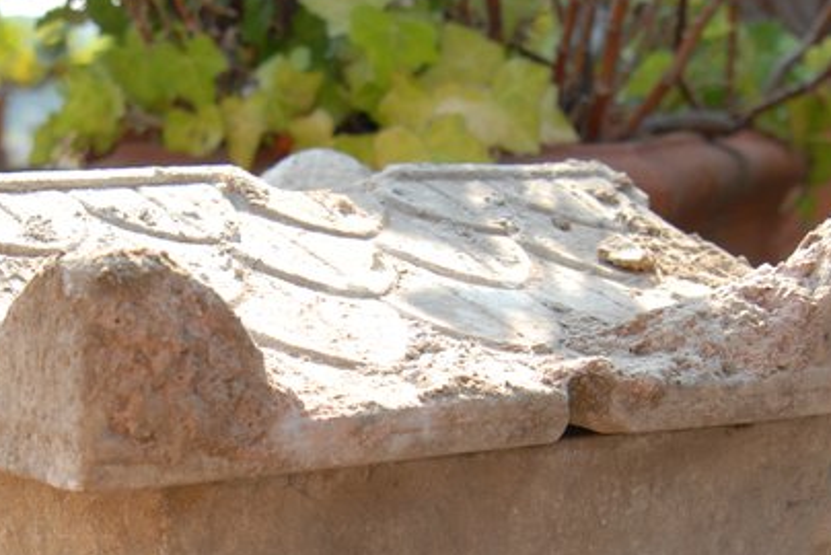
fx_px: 2402
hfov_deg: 19.6
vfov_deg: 13.0
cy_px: 562
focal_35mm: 104
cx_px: 276
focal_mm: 28
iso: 200
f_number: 7.1
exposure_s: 1/180
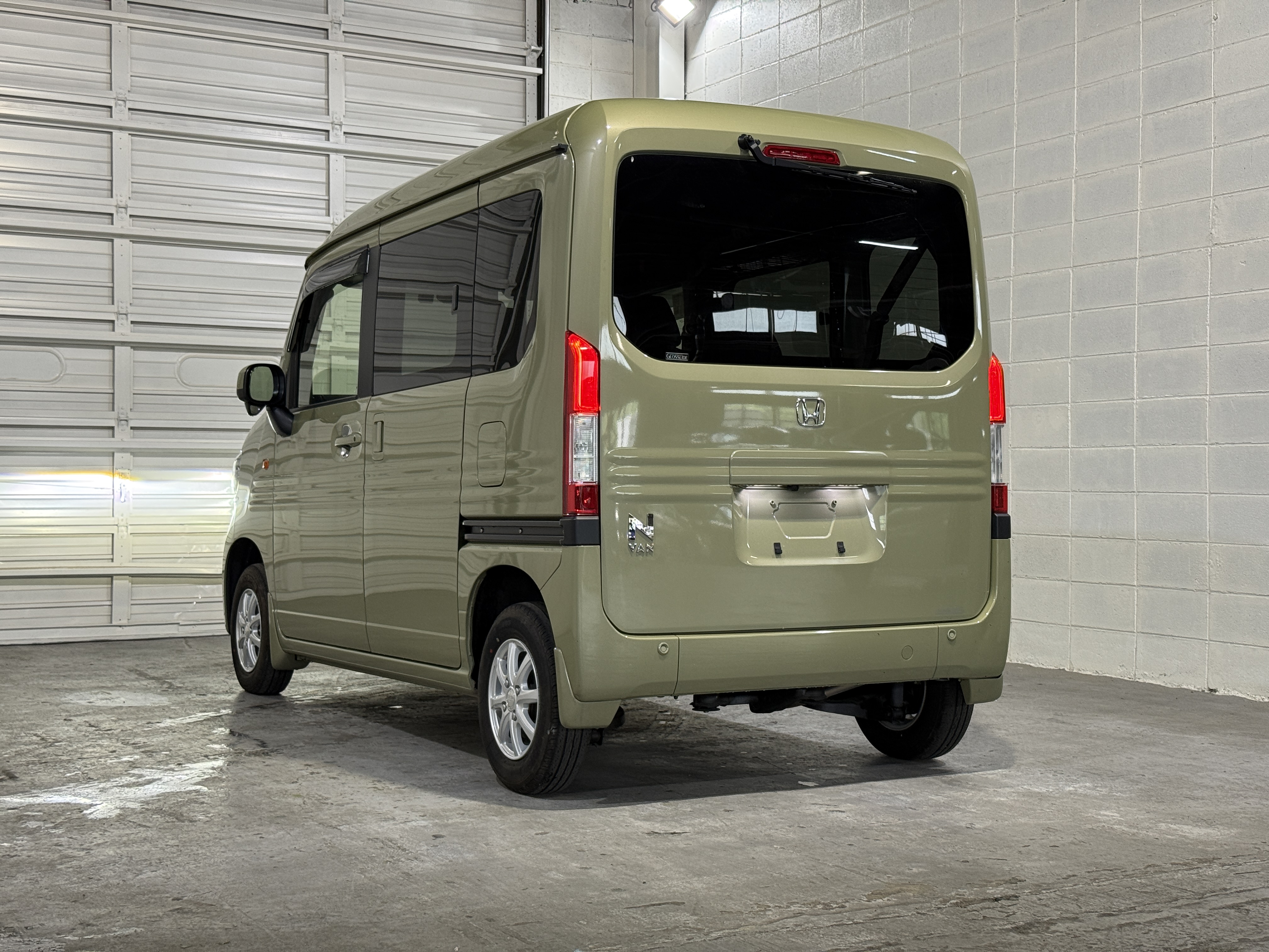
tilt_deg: +0.3
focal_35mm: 48
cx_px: 634
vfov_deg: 30.3
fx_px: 1760
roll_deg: -0.5
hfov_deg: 39.7
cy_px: 476
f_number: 1.78
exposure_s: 1/60
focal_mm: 6.76
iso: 100
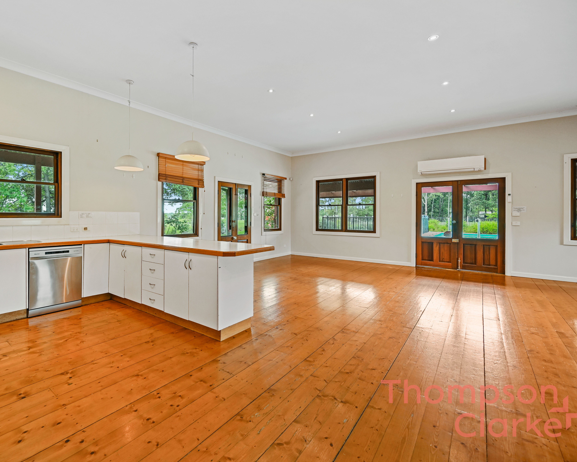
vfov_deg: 80.4
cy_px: 232
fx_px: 273
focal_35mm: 16
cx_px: 253
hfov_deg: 92.7
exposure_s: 1/4
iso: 100
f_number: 4
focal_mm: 14
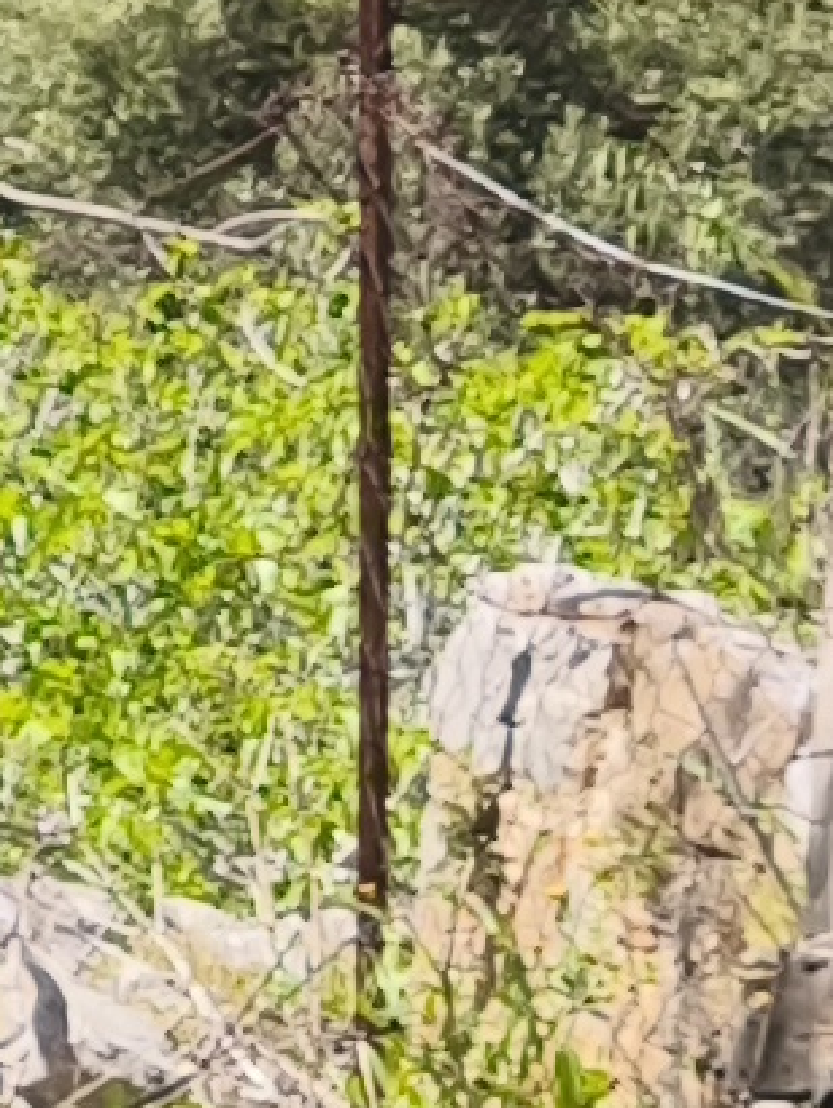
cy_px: -914
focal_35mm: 229
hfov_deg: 5.2
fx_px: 7336
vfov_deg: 8.3
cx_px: -3267
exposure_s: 1/1713
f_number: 1.7
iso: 80
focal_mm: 5.35
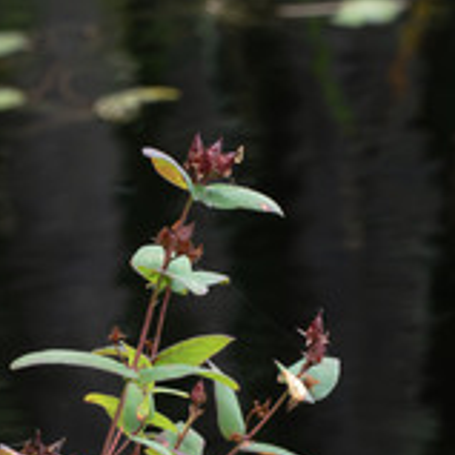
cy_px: 610
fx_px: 5710
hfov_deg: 4.6
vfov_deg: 4.5
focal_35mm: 384
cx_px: 92
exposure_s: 1/250
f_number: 13
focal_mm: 100
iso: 2500
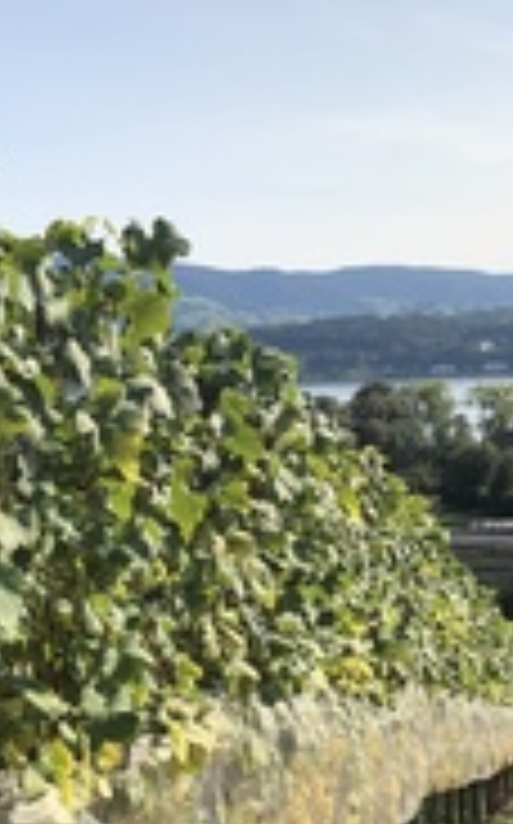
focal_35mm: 65
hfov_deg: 20.0
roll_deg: +2.7
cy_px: 540
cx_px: 234
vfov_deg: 31.3
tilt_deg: -6.7
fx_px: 1457
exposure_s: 1/3003
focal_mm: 3.99
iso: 25
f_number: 1.8
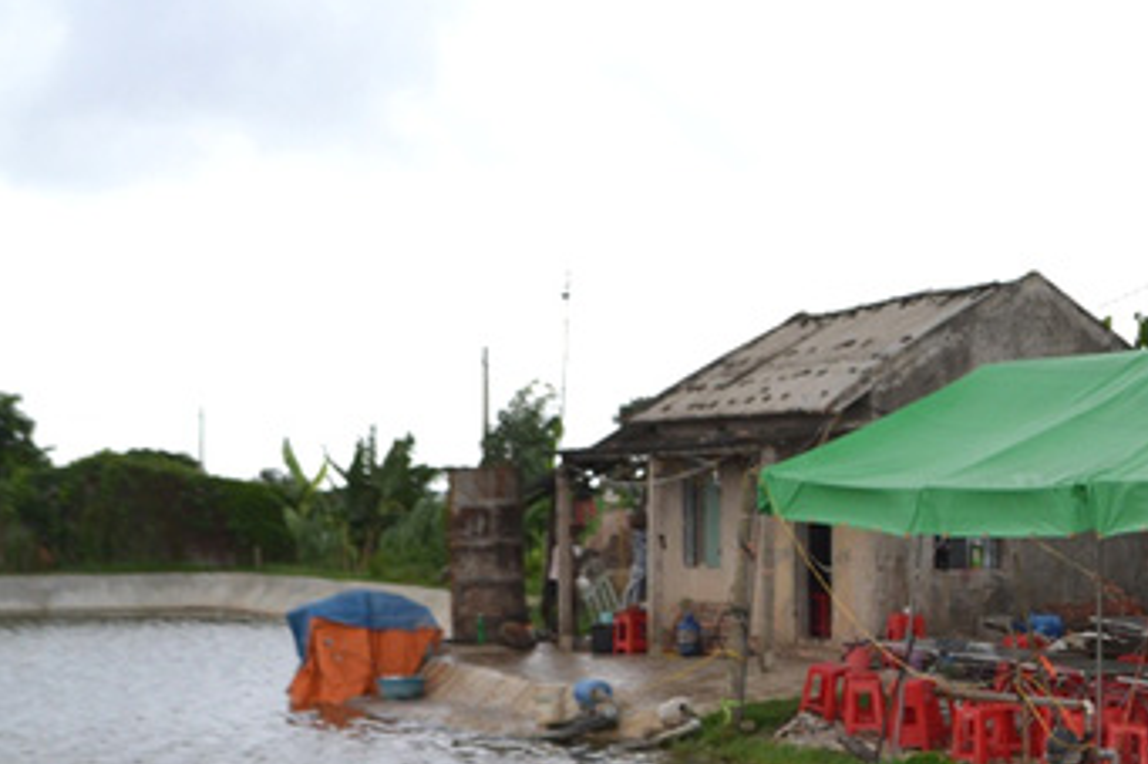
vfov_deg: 12.7
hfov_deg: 18.8
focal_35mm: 107
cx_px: 1017
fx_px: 3410
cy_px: 594
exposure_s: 1/250
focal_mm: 38
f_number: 8
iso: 400
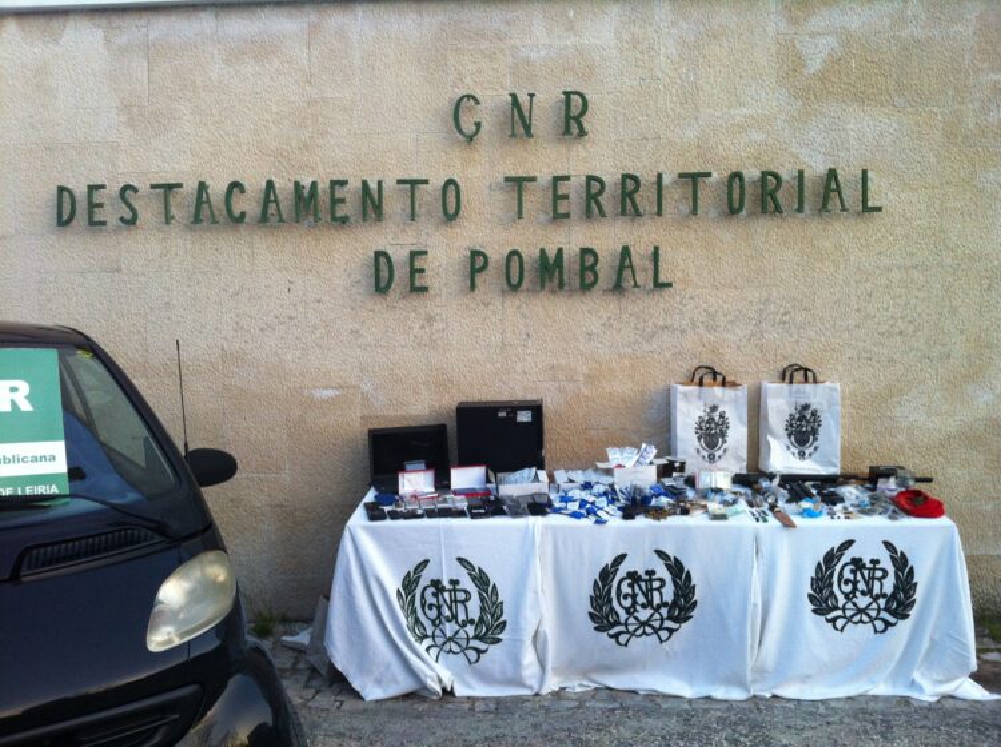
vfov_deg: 40.6
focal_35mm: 35
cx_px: 500
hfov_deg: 52.7
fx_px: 1010
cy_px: 374
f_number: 2.8
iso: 100
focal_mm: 3.85
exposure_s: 1/120
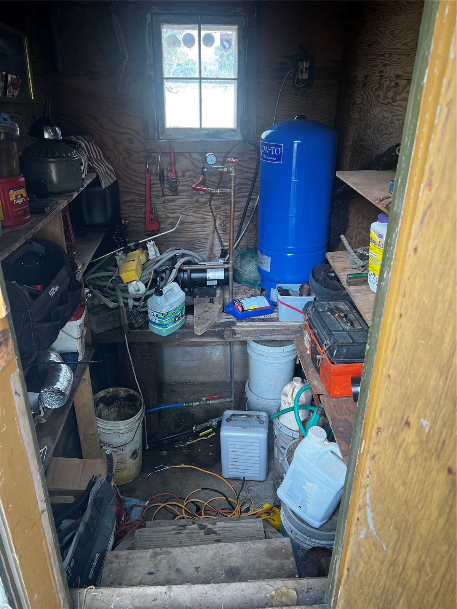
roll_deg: -0.5
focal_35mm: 26
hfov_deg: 53.1
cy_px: 304
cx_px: 228
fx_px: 458
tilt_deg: -26.5
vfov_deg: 67.3
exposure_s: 1/121
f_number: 1.5
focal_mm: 5.7
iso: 64
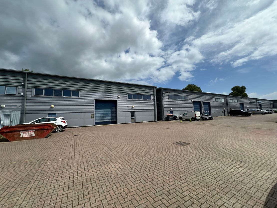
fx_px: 112
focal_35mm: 14
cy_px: 104
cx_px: 138
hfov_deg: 102.1
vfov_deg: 85.7
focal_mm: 2.22
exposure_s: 1/3610
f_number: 2.2
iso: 50
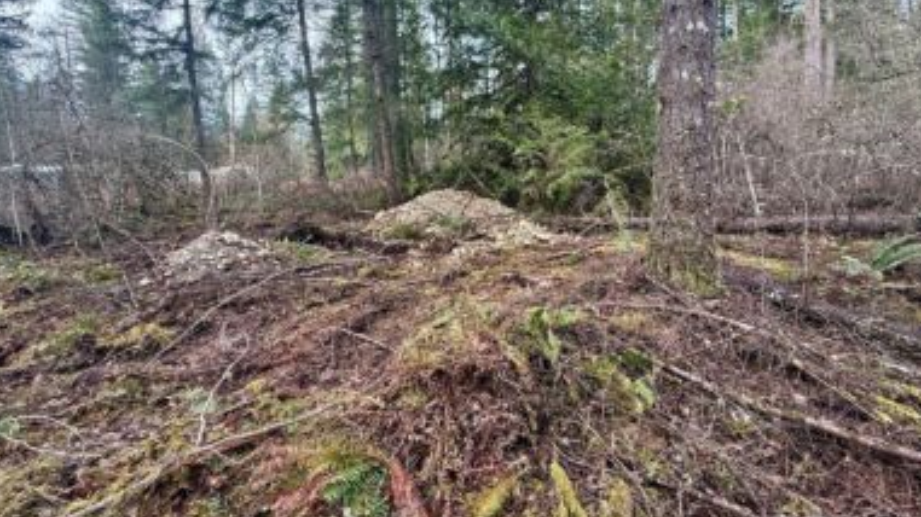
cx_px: 471
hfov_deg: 99.4
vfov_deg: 66.0
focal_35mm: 16
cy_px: 193
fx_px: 391
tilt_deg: -1.3
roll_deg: +1.7
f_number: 2.2
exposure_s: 1/99
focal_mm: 2.22
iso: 80
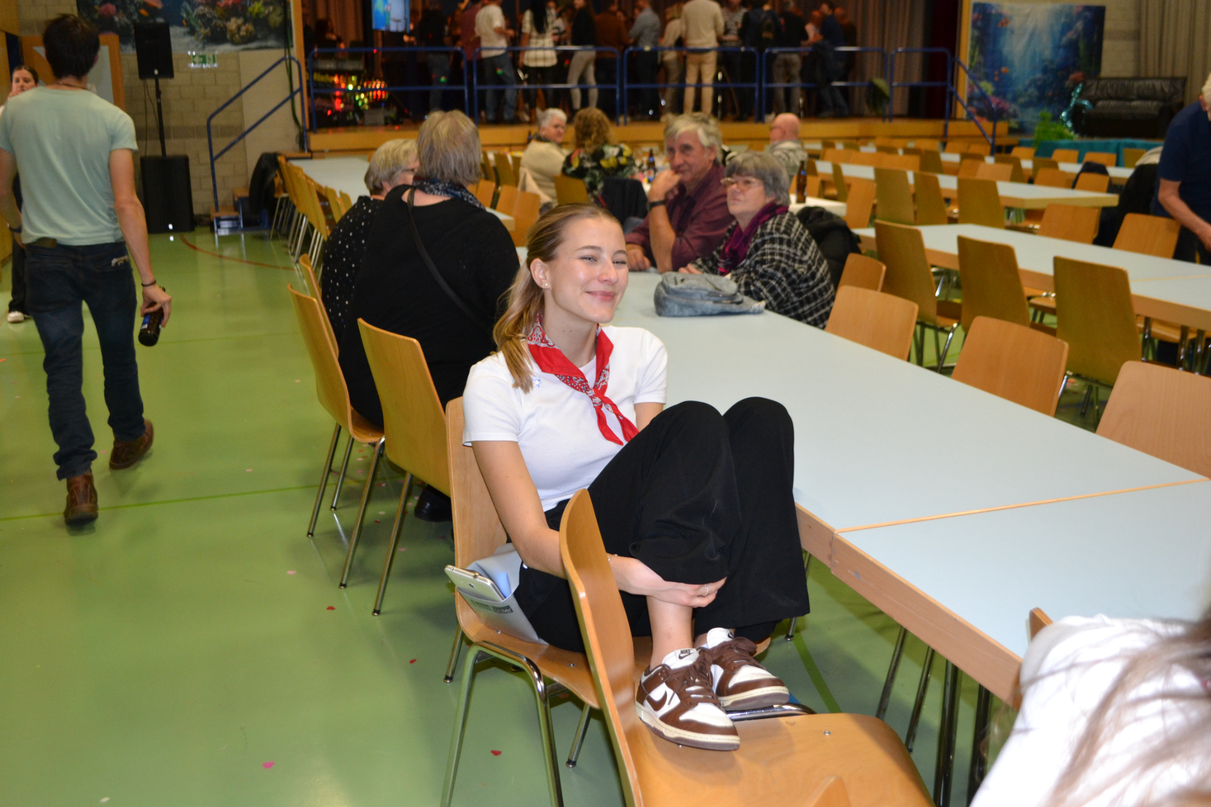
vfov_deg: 40.0
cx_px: 606
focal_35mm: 33
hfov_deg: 57.2
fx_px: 1110
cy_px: 404
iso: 1100
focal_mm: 22
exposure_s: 1/60
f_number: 4
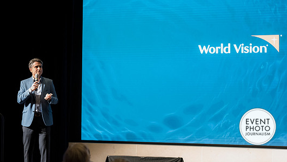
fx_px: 784
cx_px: 137
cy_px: 58
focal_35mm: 103
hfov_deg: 20.7
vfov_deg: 11.8
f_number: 2.8
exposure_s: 1/125
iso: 6400
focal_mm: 90
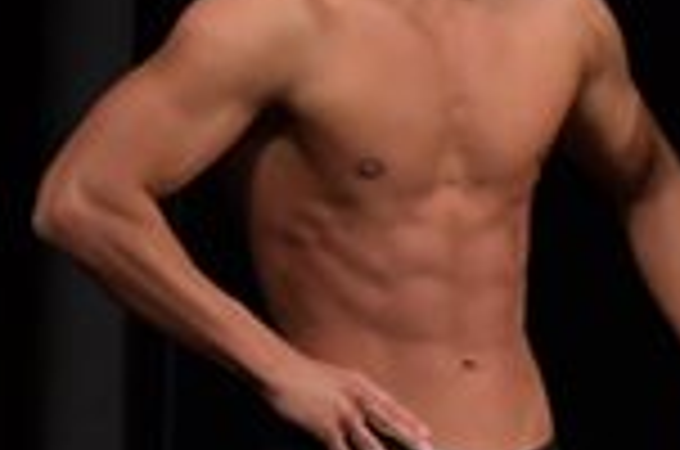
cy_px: 693
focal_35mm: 1310
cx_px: 1529
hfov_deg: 1.6
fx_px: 24692
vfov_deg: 1.0
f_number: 5.6
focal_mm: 170
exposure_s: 1/400
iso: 3200
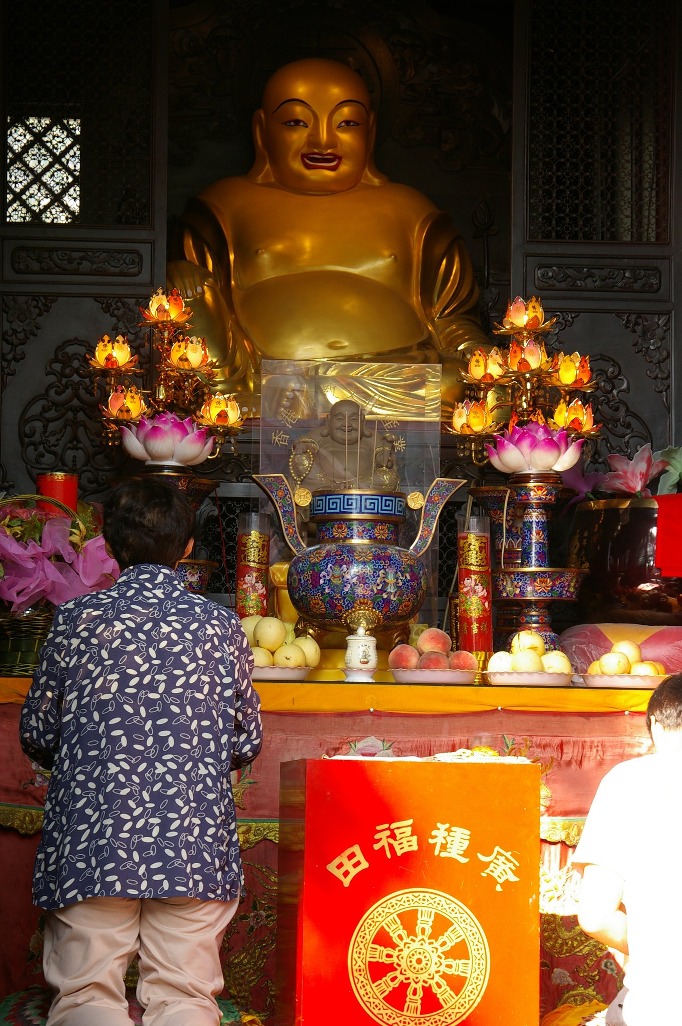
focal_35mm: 128
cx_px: 341
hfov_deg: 10.7
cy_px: 513
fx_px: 3629
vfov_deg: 16.1
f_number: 8
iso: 200
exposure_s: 1/20
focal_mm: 85
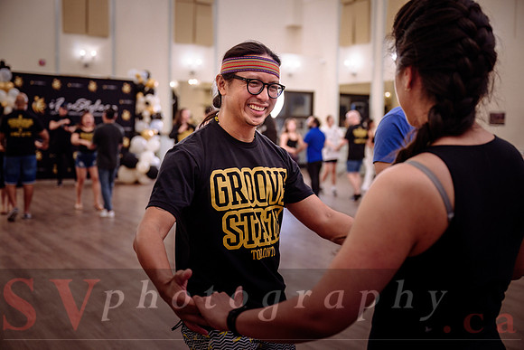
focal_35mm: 42
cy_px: 175
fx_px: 611
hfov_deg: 46.4
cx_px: 262
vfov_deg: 31.9
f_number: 2.8
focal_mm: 42
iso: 1600
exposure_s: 1/200
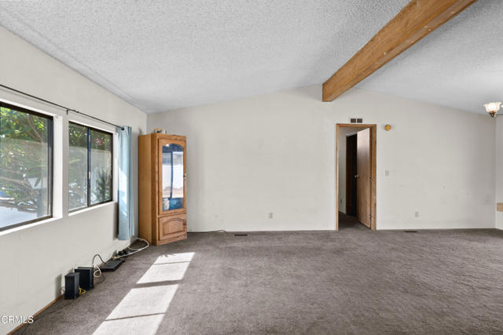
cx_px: 252
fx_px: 252
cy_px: 168
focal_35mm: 18
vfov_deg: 67.4
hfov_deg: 90.0
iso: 50
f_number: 9
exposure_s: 1/2
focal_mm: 18
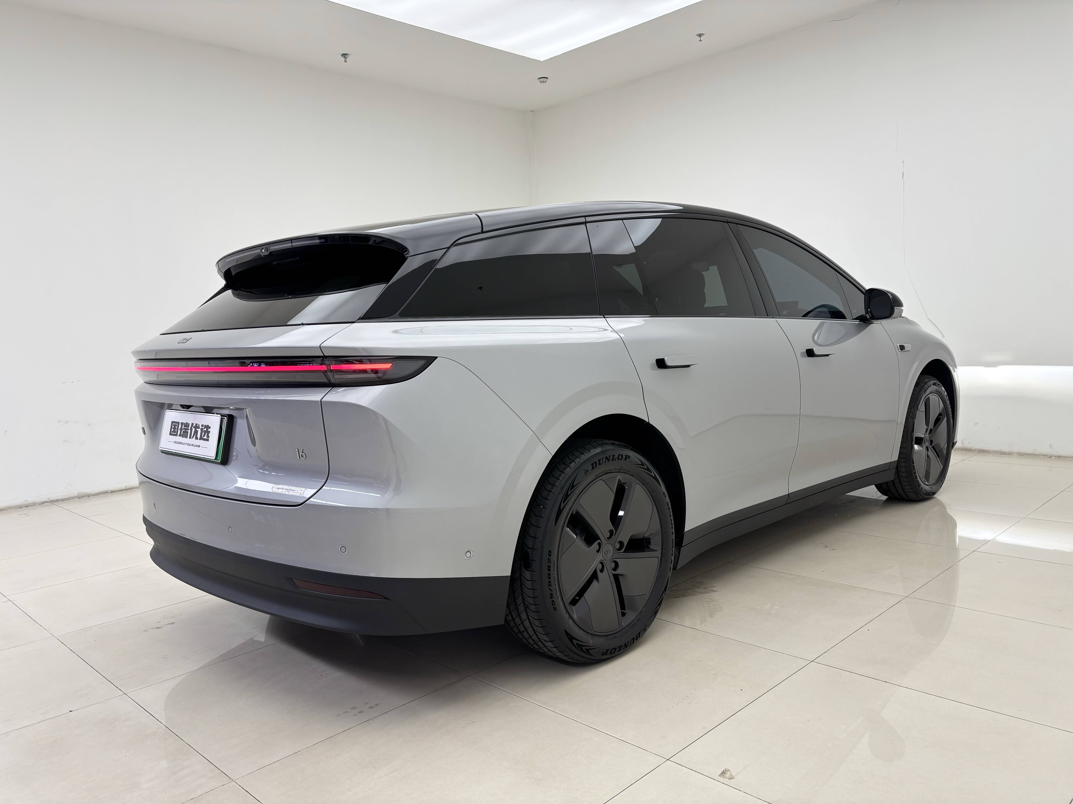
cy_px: 402
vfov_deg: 53.1
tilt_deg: -6.1
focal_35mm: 26
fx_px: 806
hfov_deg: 67.3
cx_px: 536
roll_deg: +3.4
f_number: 1.6
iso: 32
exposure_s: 1/100
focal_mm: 5.96
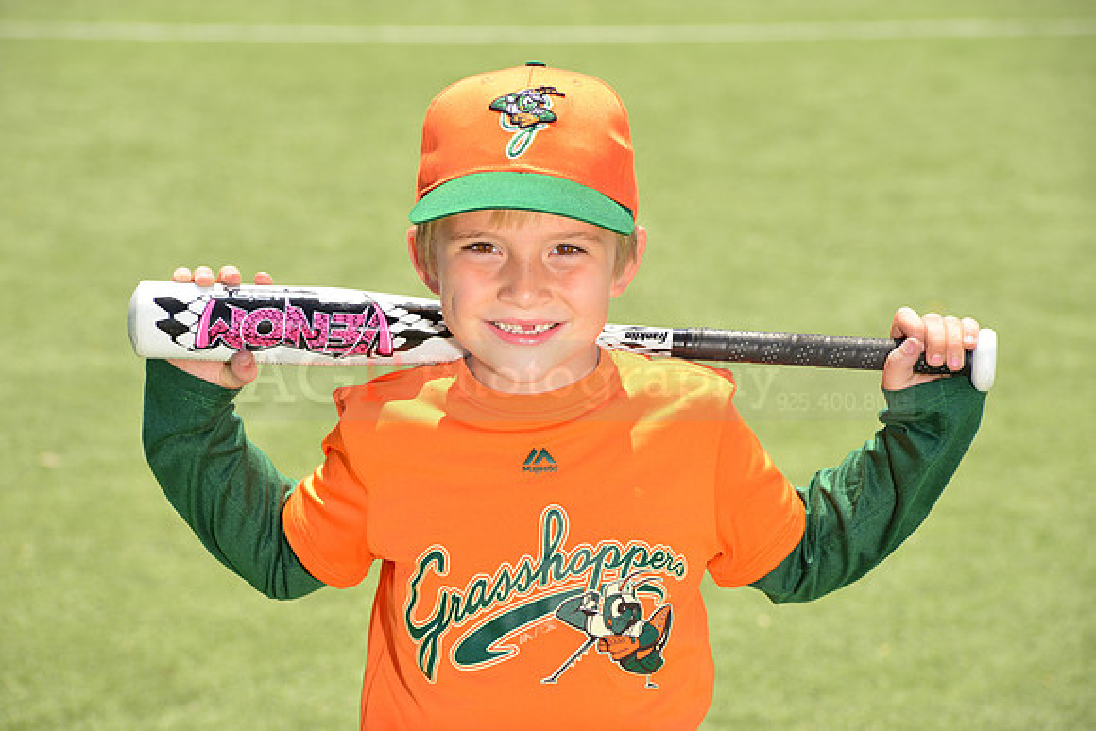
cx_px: 548
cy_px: 366
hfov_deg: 12.1
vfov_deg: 8.1
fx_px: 5177
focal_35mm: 170
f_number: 11
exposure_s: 1/250
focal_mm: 170
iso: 250
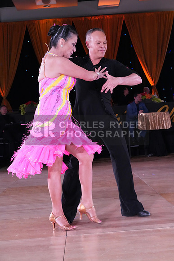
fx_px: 500
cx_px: 87
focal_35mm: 69
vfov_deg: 29.2
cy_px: 130
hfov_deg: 19.7
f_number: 9
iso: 10000
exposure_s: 1/250
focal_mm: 69
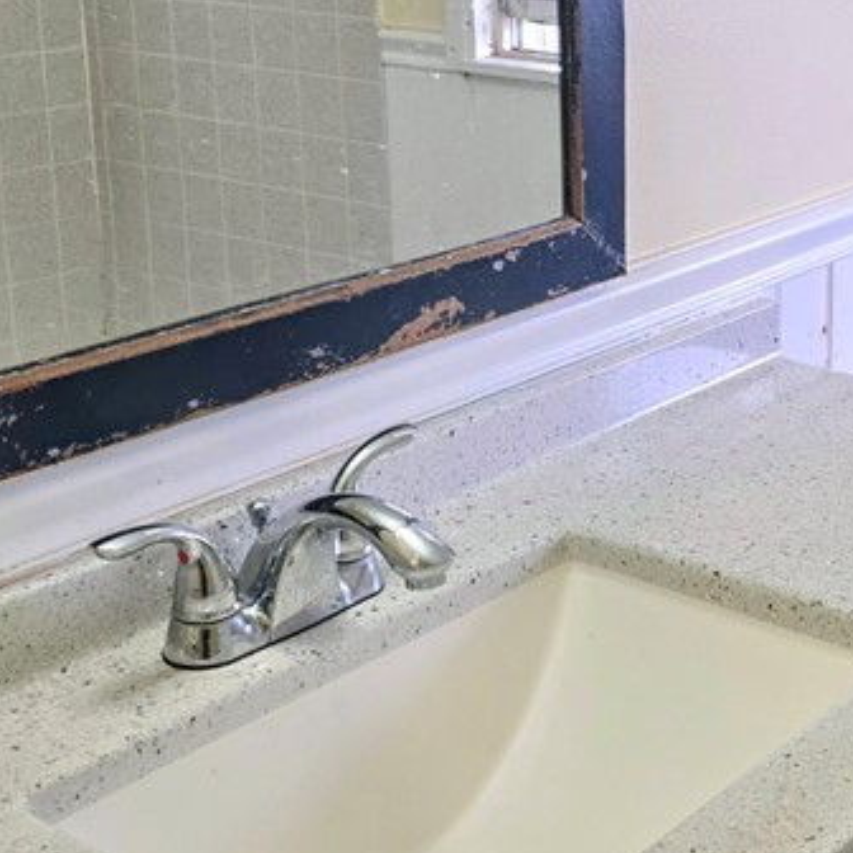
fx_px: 1728
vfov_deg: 27.6
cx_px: 787
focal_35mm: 62
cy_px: 301
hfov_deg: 26.7
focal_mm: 6.3
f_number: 1.7
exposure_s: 1/120
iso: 125
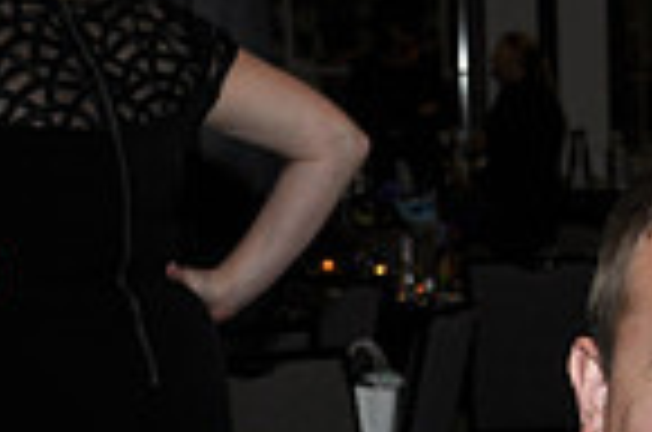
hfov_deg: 12.4
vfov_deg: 8.5
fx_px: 2819
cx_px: 1039
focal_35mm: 156
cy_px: 745
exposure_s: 1/60
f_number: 4
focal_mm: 26
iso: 200
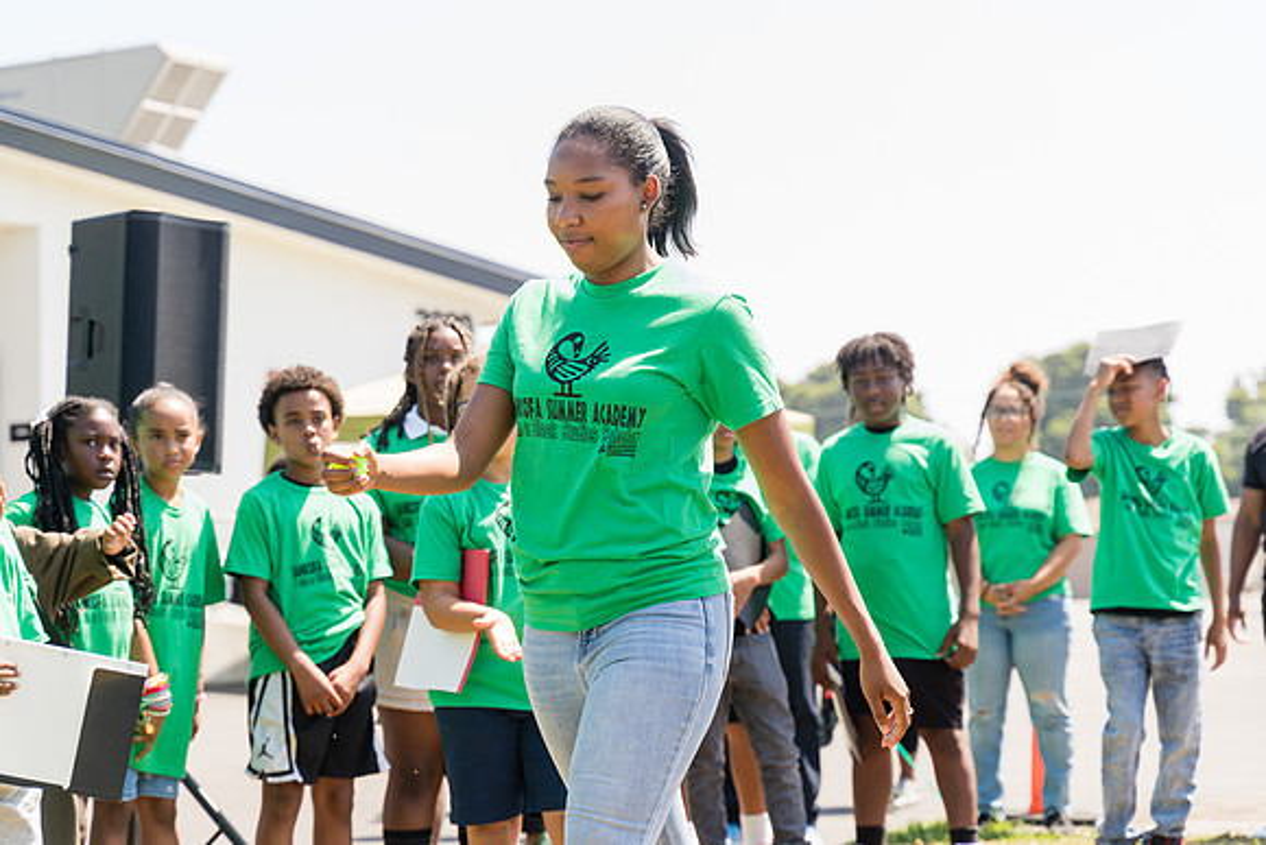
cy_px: 367
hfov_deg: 24.0
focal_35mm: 85
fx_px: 2983
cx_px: 633
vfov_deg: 16.1
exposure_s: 1/250
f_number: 4
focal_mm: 75
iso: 100
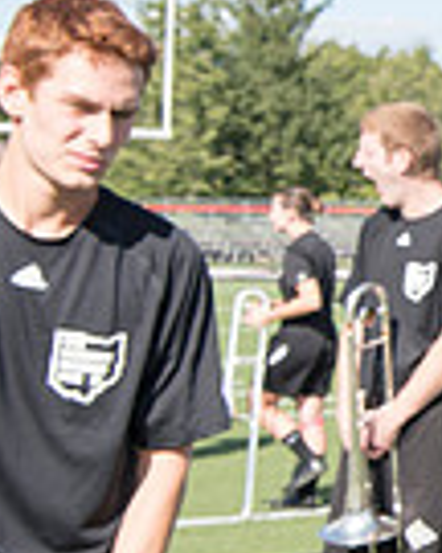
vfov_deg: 14.1
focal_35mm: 137
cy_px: 248
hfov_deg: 10.1
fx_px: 2240
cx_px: 990
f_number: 8
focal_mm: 34
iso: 400
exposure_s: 1/640
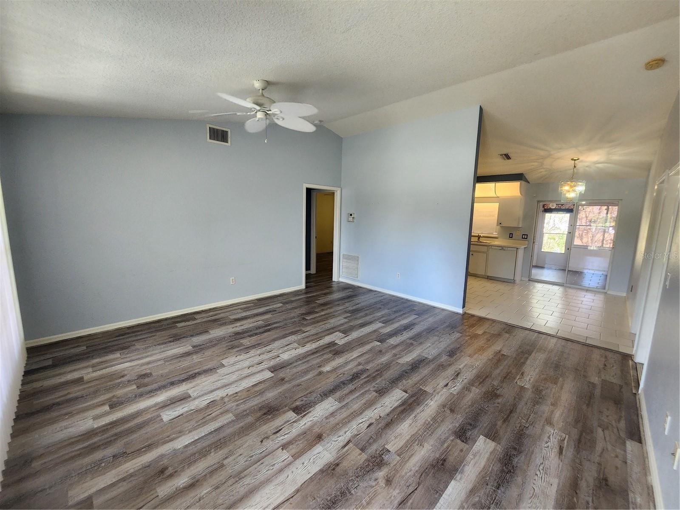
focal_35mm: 13
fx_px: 255
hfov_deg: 106.2
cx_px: 340
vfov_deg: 89.9
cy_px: 255
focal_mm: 2.2
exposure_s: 1/60
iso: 200
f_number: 2.2
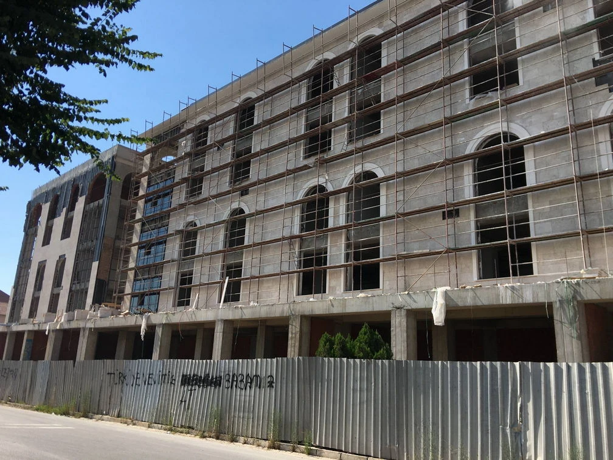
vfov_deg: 48.2
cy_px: 230
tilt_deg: +16.4
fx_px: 514
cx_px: 306
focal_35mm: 29
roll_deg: -3.0
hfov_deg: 61.7
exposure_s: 1/1603
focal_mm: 4.15
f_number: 2.2
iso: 25
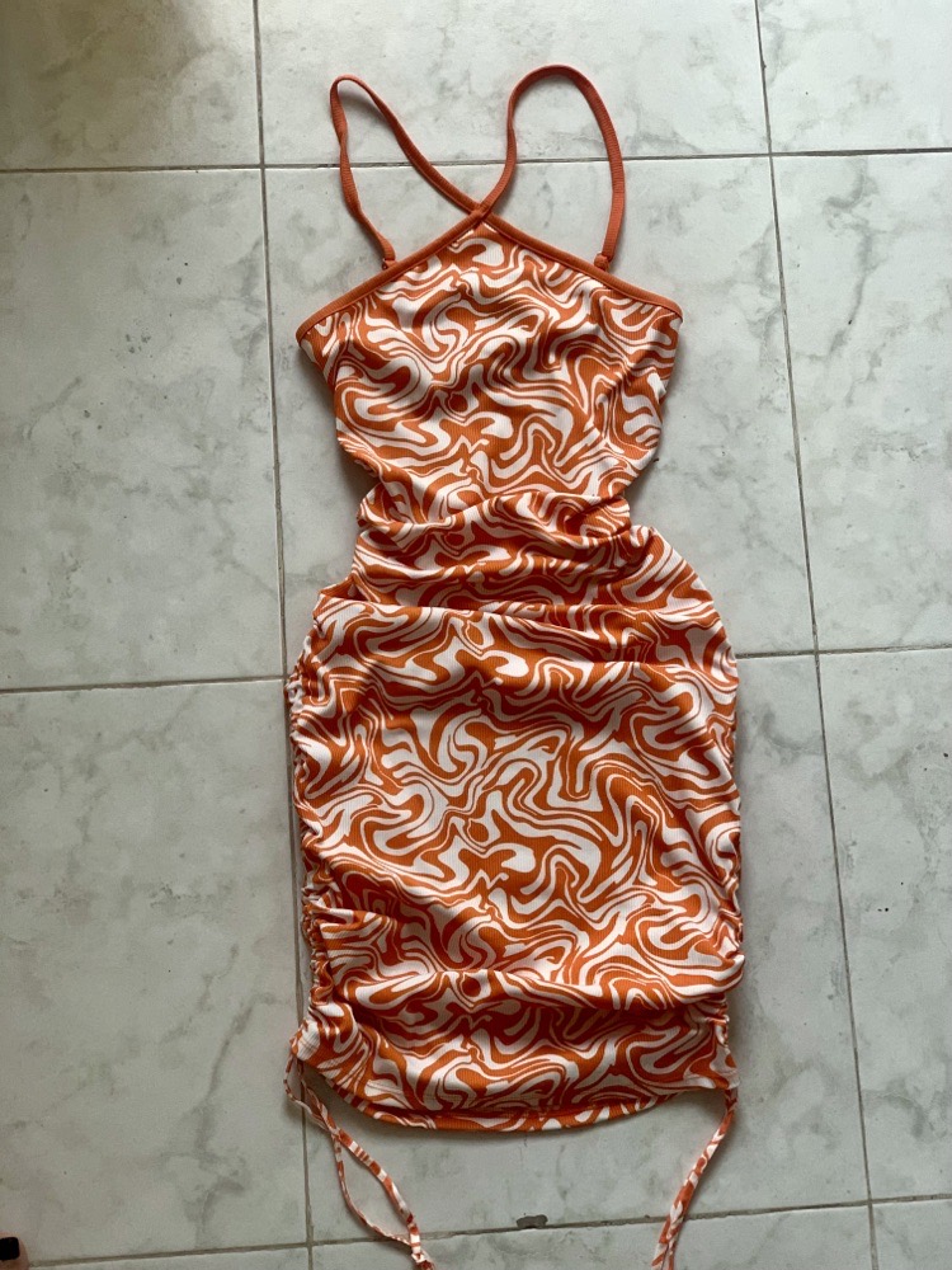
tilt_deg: -77.6
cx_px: 476
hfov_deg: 28.0
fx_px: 1907
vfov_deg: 36.8
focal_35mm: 52
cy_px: 635
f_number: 2.4
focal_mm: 6
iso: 125
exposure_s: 1/72
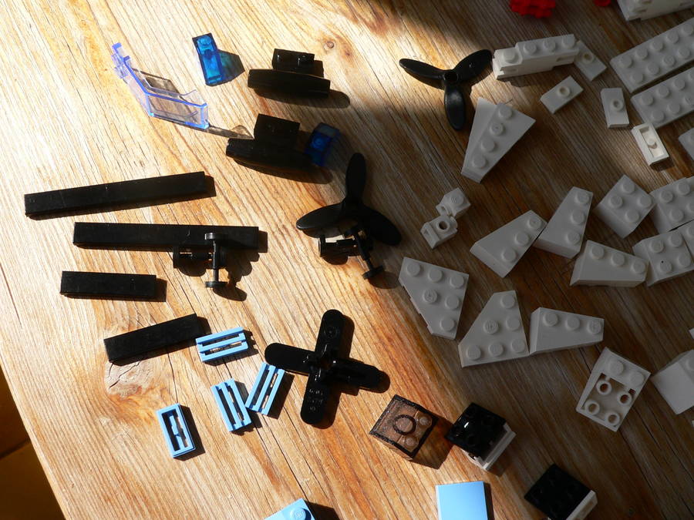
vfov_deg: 39.7
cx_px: 347
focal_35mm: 36
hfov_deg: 51.4
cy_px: 260
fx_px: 722
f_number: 4.6
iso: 80
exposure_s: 1/500
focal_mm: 6
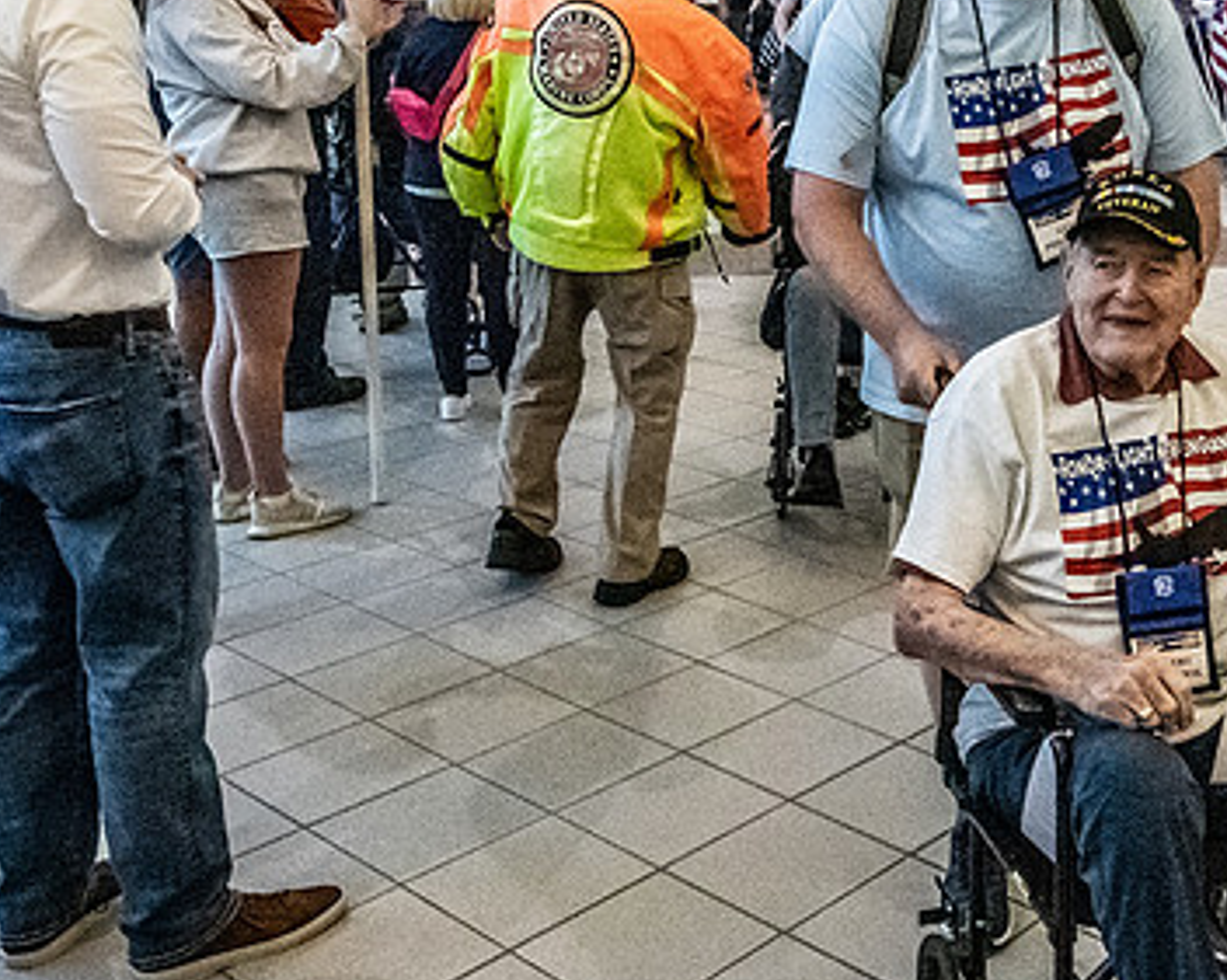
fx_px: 2540
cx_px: 1062
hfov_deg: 26.4
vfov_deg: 21.8
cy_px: 337
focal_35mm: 70
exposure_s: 1/640
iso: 20000
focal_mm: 24
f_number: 6.3
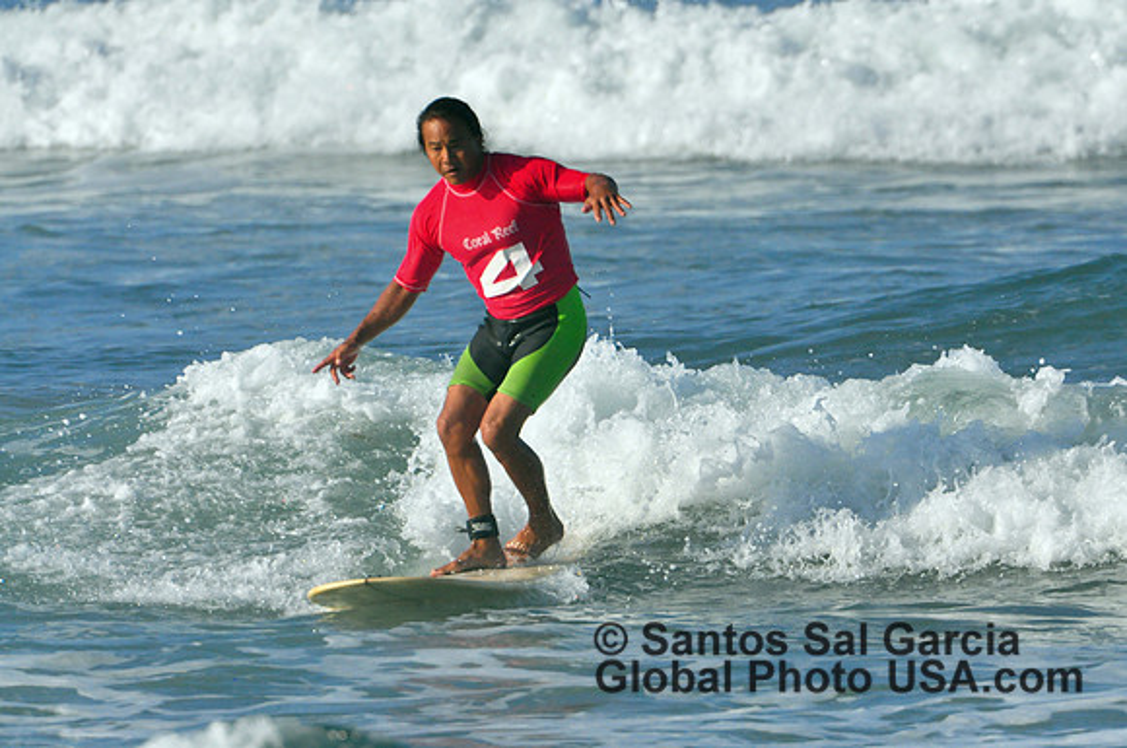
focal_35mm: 825
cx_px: 564
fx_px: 25791
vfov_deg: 1.7
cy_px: 374
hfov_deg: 2.5
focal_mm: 550
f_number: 10
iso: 1250
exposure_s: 1/2500
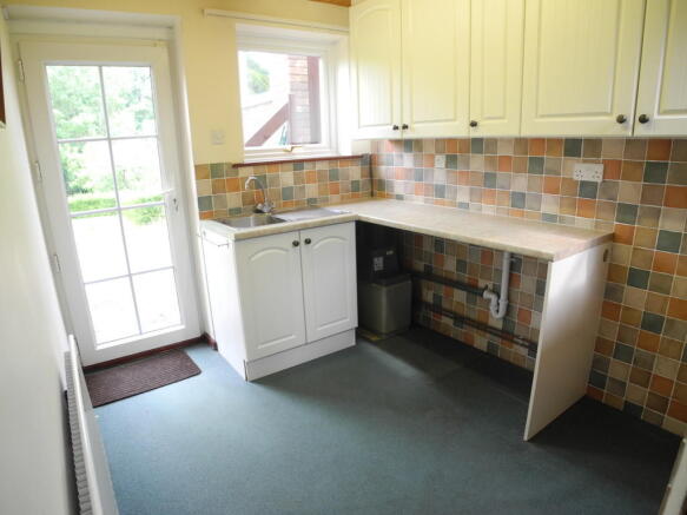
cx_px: 344
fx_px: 556
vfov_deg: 49.7
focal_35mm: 28
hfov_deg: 63.5
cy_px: 258
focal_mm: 6
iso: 176
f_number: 2.8
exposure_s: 1/30
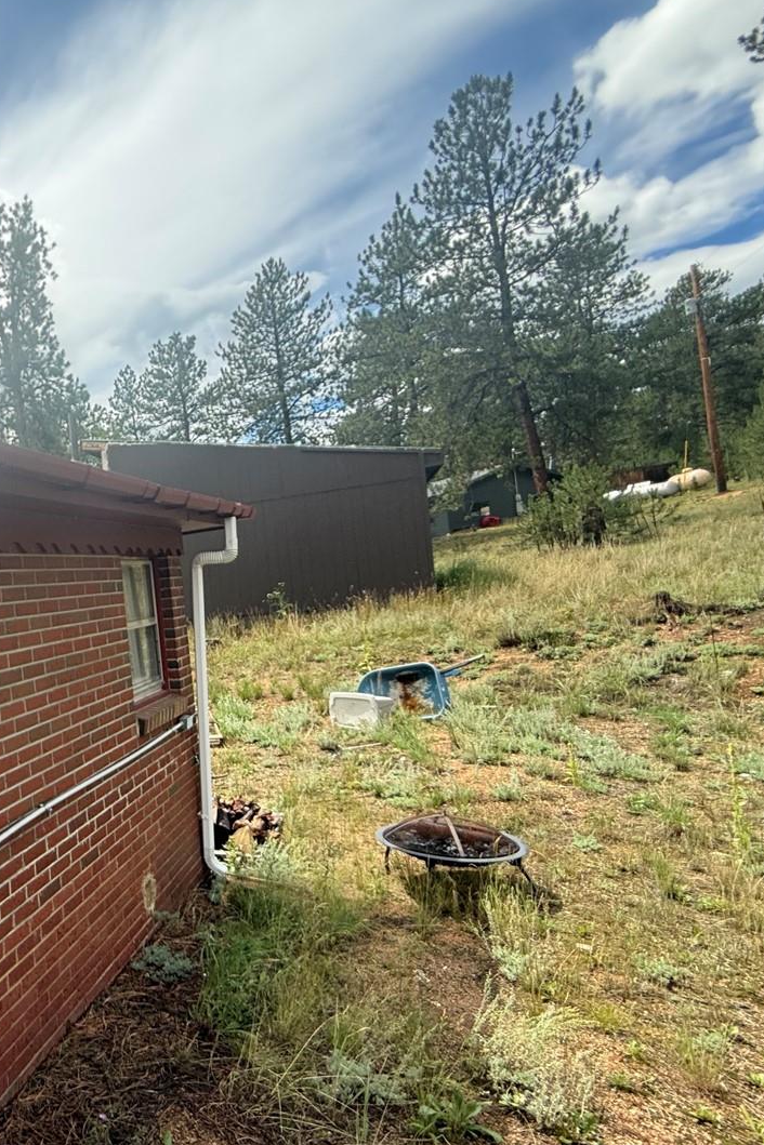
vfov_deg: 78.5
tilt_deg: +1.7
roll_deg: +3.9
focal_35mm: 22
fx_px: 700
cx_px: -51
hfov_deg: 45.2
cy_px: 602
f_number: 2.2
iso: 50
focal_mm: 2.22
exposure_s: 1/430
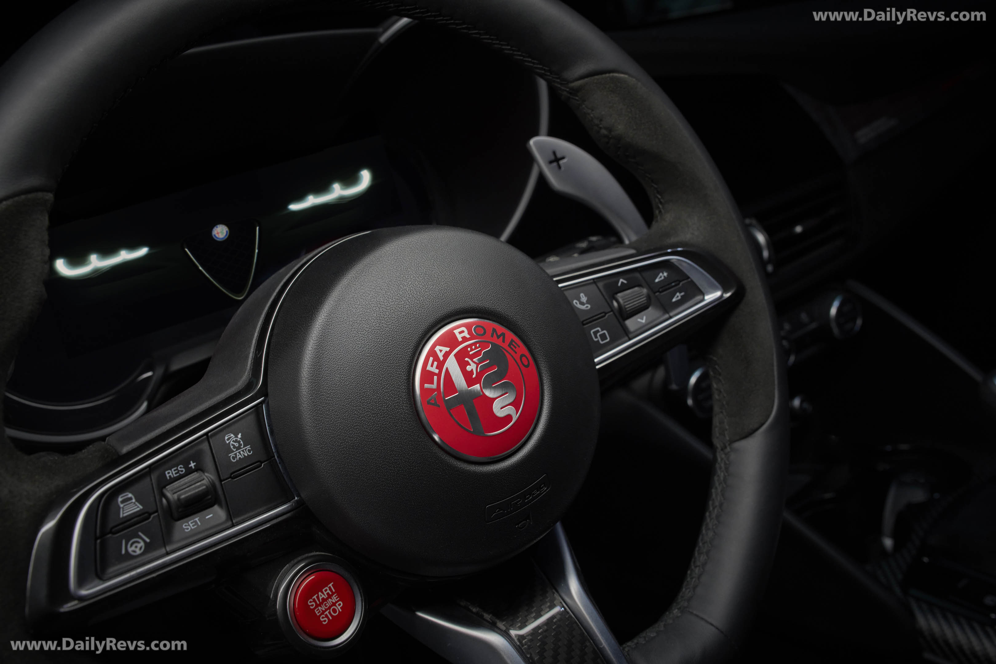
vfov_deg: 45.0
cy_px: 332
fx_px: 802
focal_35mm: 29
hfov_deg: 63.7
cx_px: 498
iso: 640
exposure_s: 1/40
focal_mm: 29
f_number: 8
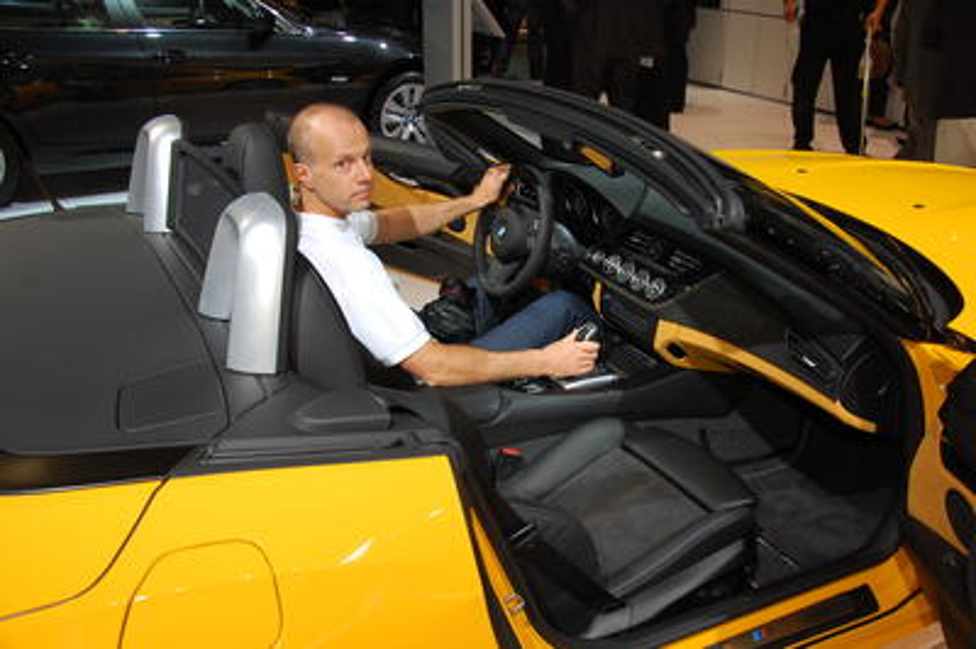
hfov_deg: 53.2
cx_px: 488
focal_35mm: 36
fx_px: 975
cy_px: 324
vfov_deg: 36.8
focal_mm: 24
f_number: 5
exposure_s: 1/100
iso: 200
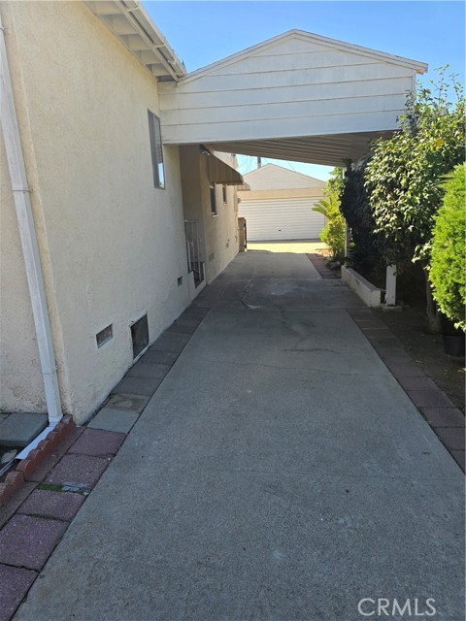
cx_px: 233
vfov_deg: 73.9
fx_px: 413
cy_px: 310
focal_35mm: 23
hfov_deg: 58.9
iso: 12
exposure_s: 1/304
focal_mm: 6.3
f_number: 1.7
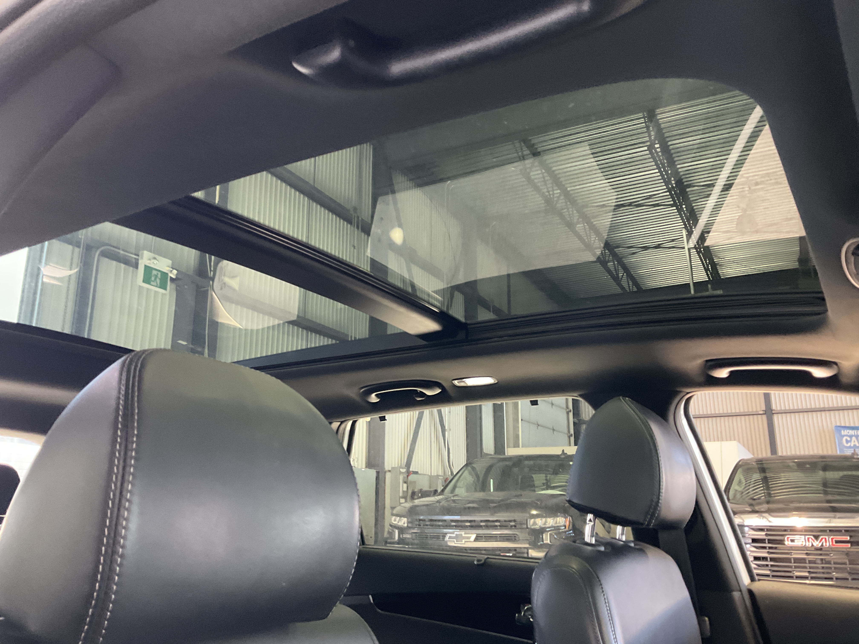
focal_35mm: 29
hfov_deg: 61.7
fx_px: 720
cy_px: 322
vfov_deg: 48.2
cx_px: 430
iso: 200
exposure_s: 1/40
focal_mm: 3
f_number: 1.8
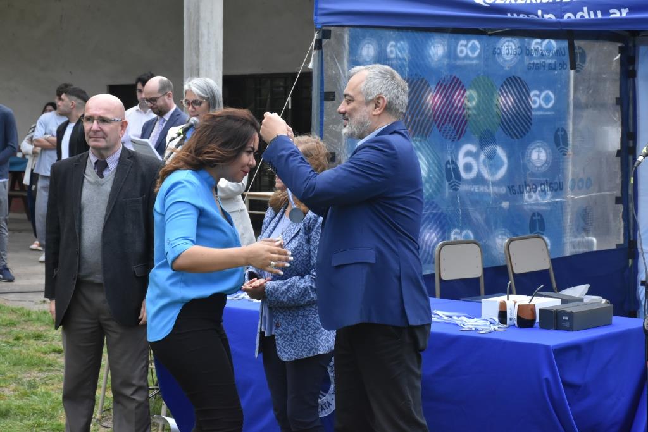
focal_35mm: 90
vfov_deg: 15.2
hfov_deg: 22.6
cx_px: 324
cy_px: 216
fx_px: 1620
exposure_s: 1/500
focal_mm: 60
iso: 1600
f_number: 11
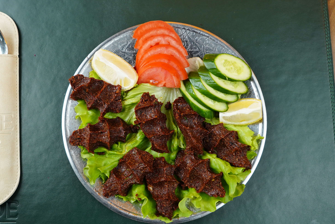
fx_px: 344
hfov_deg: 51.9
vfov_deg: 35.9
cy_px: 111
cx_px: 165
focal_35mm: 37
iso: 800
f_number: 4
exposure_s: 1/125
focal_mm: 24
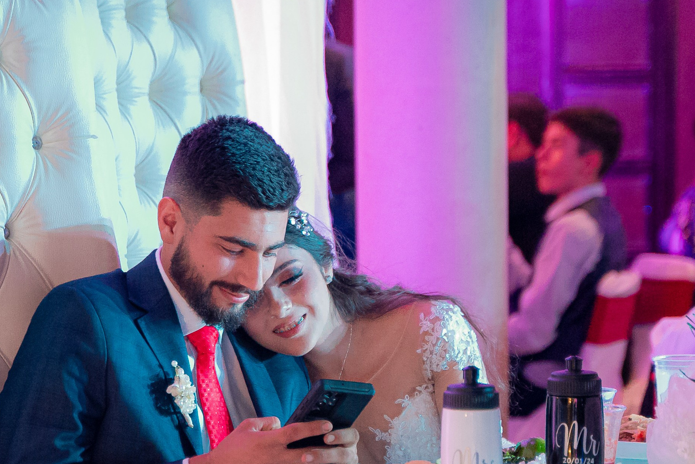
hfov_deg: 11.8
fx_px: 3359
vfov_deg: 7.9
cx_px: 178
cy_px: 343
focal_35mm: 174
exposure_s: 1/80
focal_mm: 75
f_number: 2.8
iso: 6400
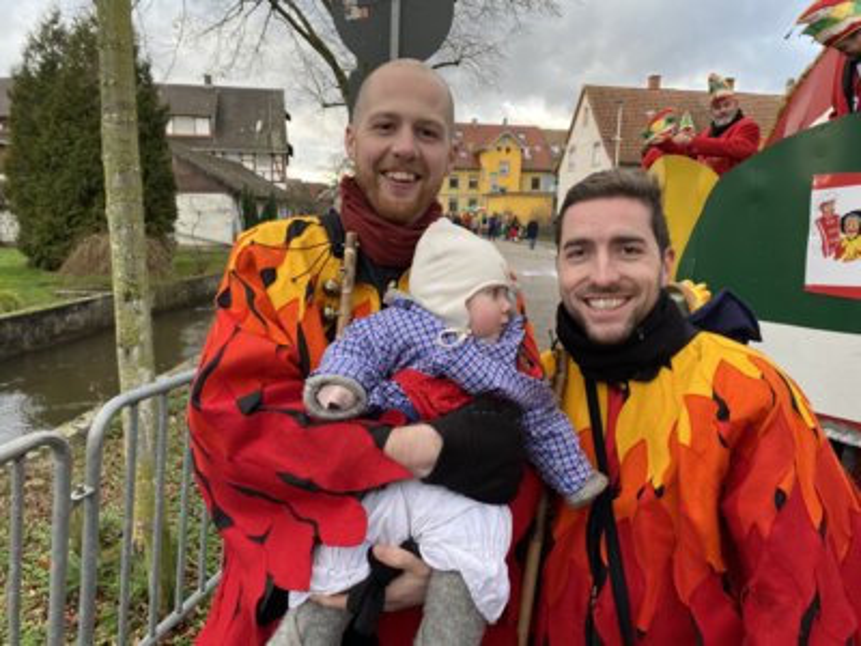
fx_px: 647
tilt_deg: -8.8
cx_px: 430
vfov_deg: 53.1
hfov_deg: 67.3
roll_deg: -1.7
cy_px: 323
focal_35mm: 26
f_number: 1.8
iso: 50
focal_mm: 4.25
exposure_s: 1/121
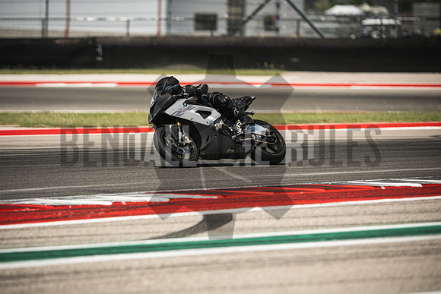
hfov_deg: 6.9
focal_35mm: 300
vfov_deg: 4.6
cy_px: 147
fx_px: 3676
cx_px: 220
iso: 160
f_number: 2.5
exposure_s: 1/2000
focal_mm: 200
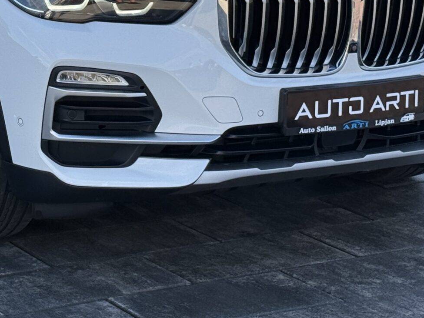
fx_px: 1543
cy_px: 4
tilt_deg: -5.7
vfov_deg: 11.6
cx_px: 34
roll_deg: -0.1
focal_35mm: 126
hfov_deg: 15.4
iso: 100
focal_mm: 6.76
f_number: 1.78
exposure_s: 1/1715
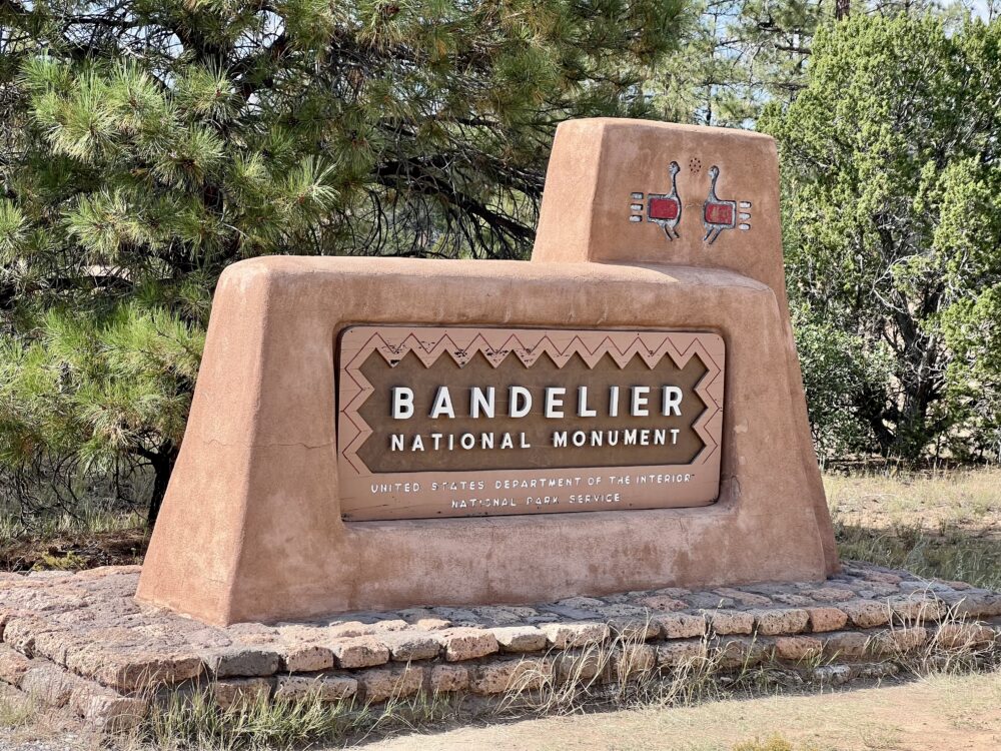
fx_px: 2227
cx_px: 500
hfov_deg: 25.3
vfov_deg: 19.1
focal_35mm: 77
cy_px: 376
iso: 32
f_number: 2.8
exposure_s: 1/248
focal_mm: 9
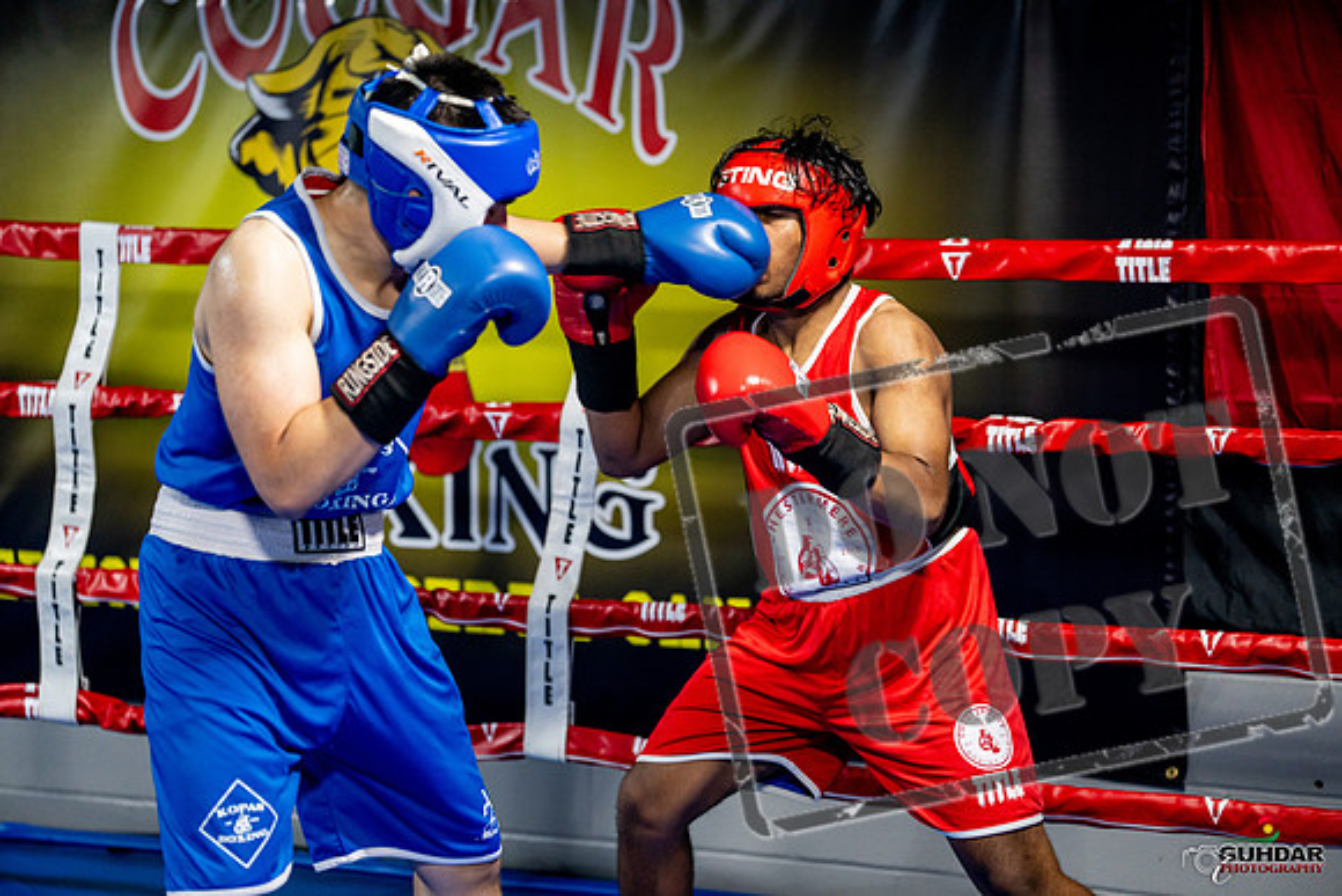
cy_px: 448
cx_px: 671
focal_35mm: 87
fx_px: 3244
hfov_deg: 23.4
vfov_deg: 15.7
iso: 3200
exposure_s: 1/800
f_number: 2
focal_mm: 87
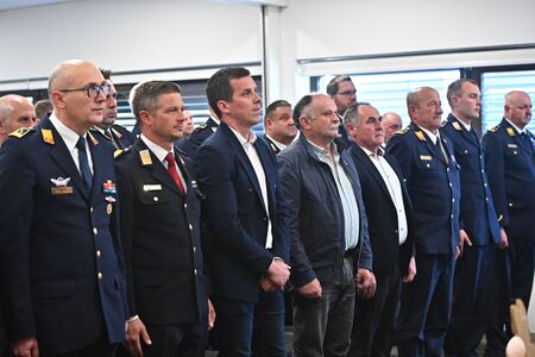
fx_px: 1040
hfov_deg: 28.8
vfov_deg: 19.5
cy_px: 178
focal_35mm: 70
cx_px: 268
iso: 5000
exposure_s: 1/160
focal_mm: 70
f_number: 4
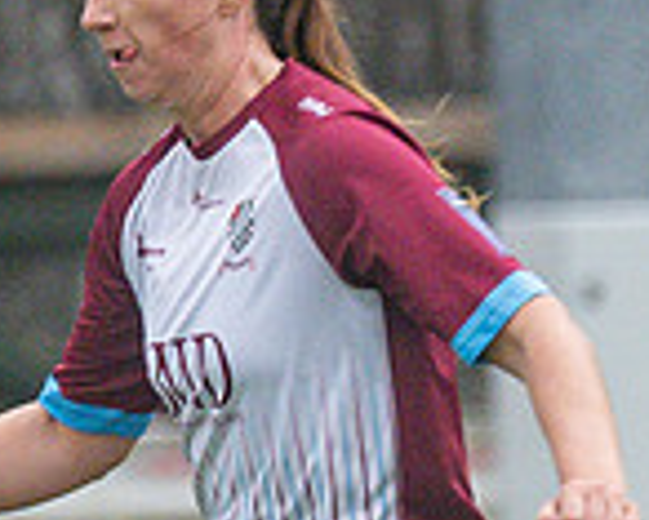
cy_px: 708
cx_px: -546
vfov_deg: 0.5
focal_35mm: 3388
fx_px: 65120
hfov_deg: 0.6
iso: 640
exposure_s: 1/1000
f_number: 4
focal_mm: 270
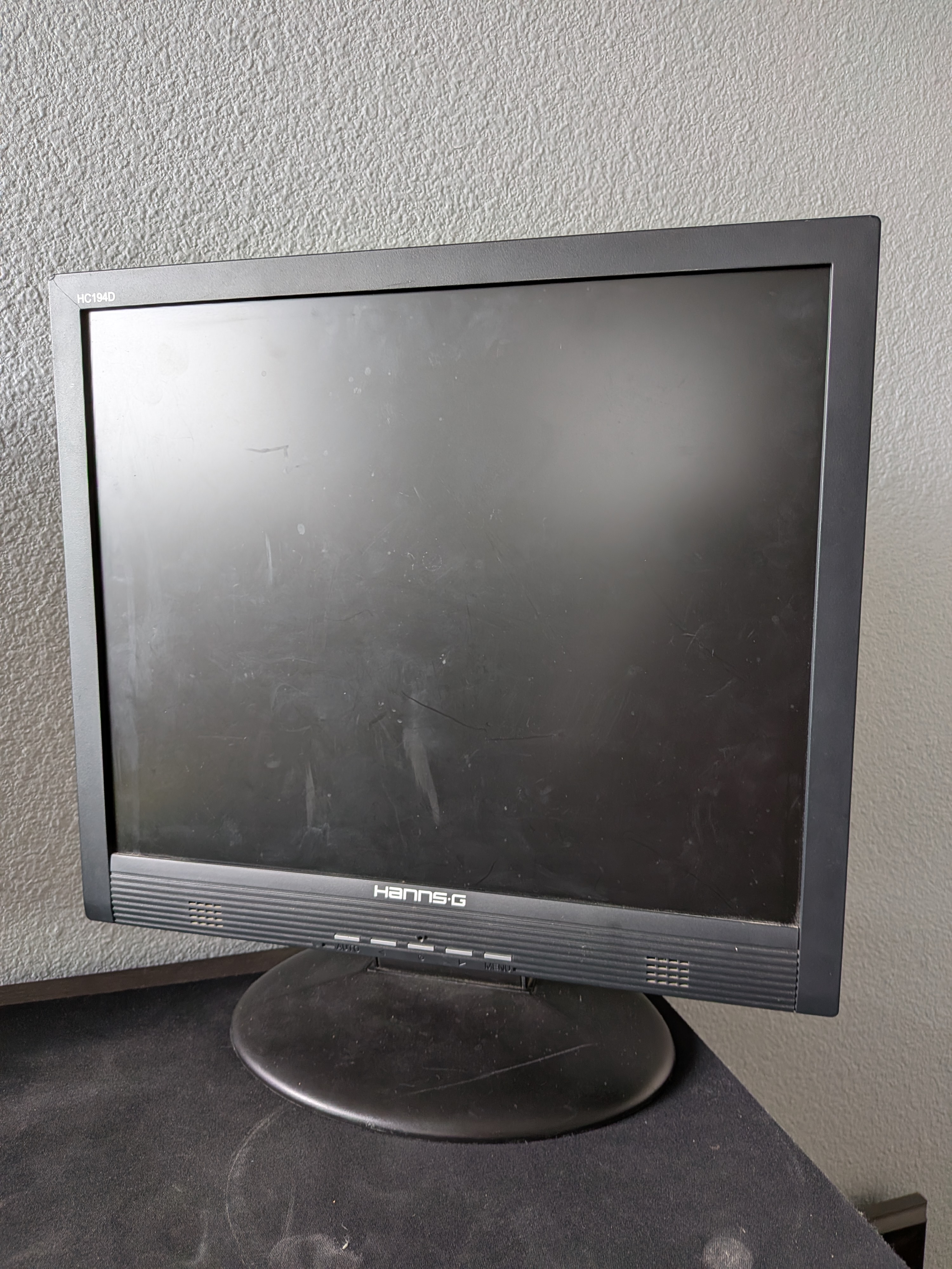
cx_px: 476
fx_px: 880
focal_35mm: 24
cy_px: 634
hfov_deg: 56.8
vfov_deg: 71.6
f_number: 1.7
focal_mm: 4.53
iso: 66
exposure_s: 1/24
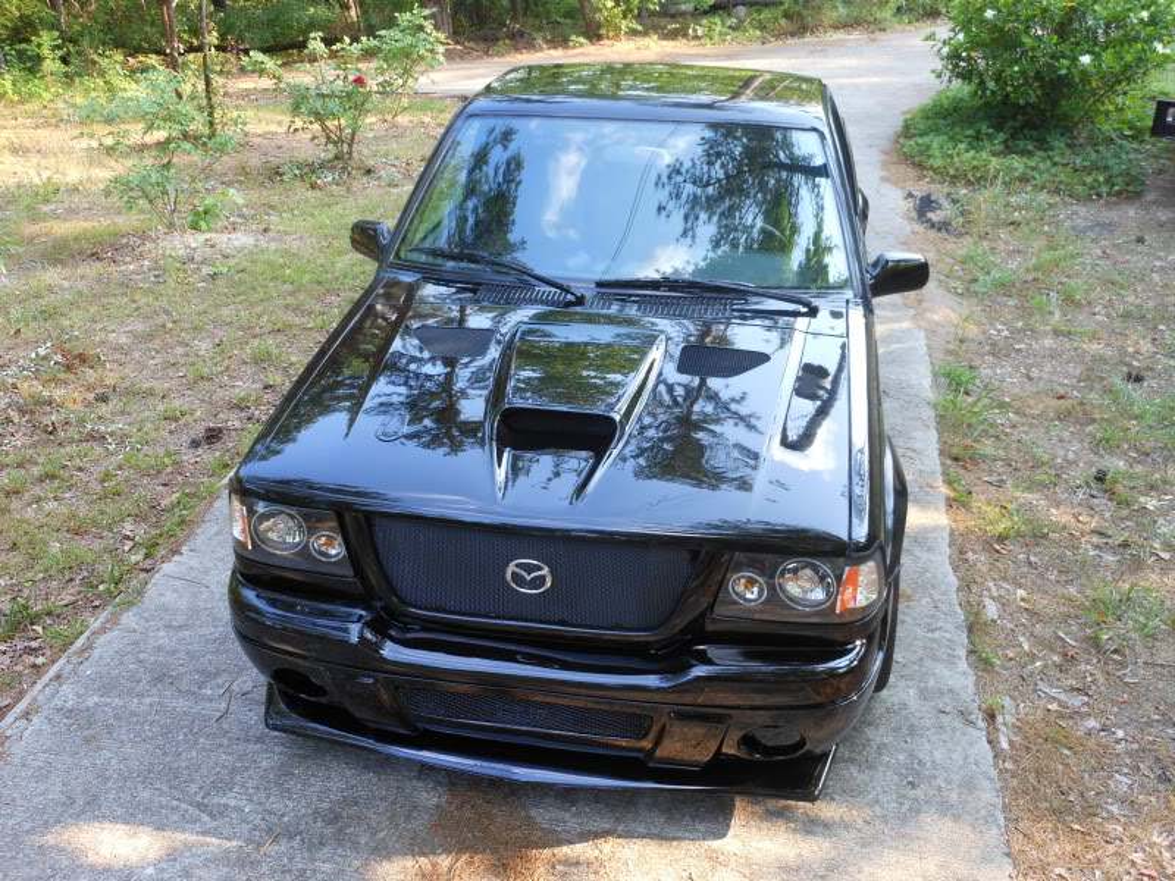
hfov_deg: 55.4
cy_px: 440
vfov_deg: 42.9
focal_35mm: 33
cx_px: 588
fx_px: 1120
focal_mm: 5.9
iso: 80
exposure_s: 1/30
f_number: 4
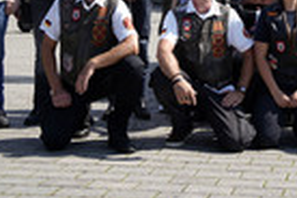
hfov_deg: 21.1
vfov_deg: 13.4
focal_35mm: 95
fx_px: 784
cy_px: -118
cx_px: 249
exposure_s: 1/200
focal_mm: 29
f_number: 5.6
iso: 64
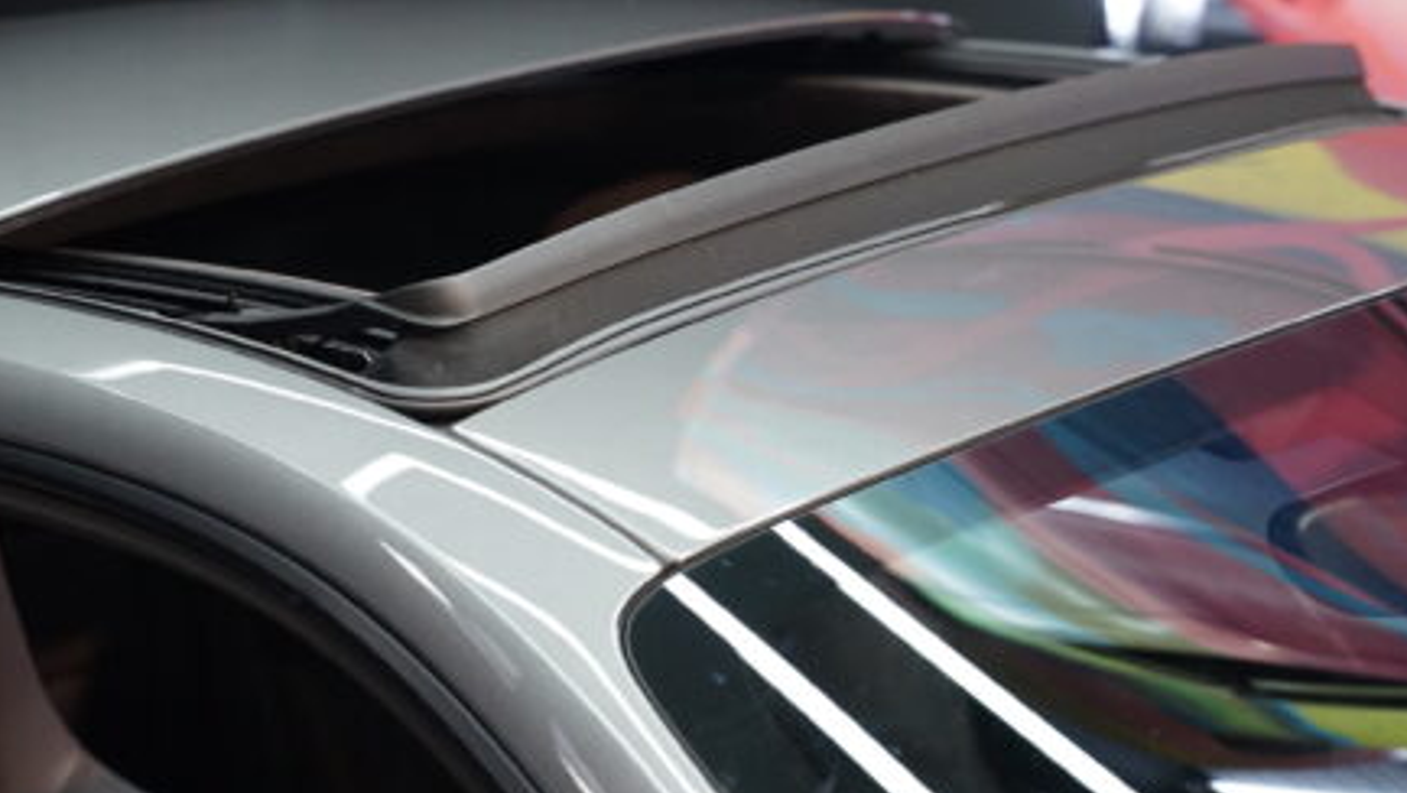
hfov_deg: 16.4
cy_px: 153
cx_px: 328
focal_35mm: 130
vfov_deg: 9.3
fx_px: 4852
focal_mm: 70
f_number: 2.8
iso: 1600
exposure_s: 1/80
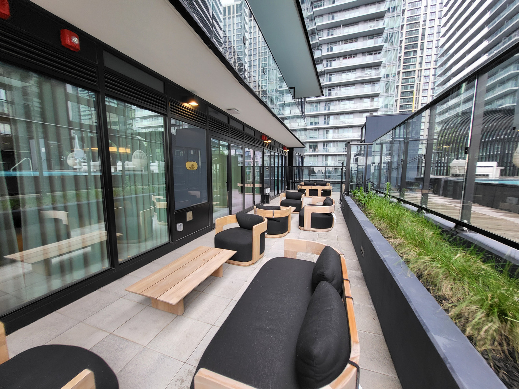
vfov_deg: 89.9
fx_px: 195
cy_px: 194
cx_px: 260
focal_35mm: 13
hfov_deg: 106.2
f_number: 2.2
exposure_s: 1/60
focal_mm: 1.74
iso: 64
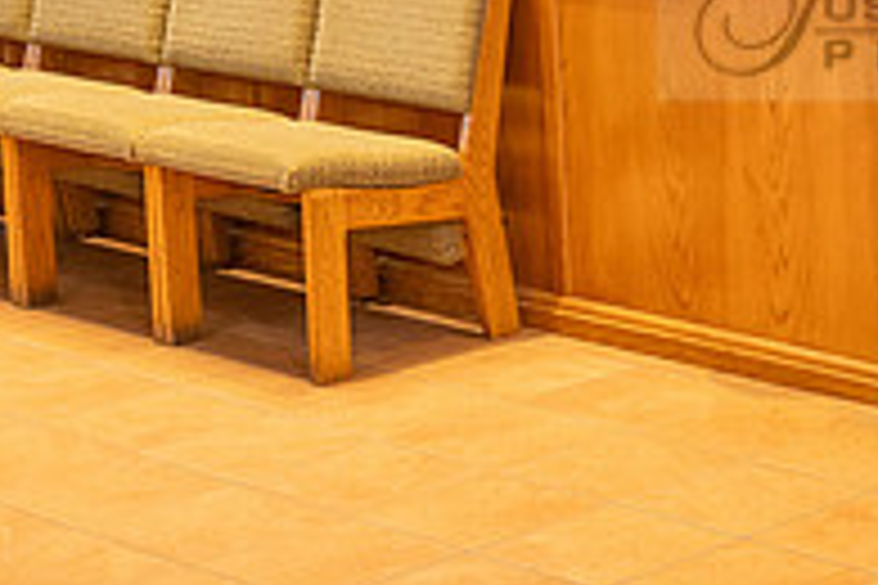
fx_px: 3048
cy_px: -7
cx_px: 1049
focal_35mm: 125
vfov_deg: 10.9
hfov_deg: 15.8
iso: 1600
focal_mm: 42
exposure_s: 1/160
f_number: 2.8
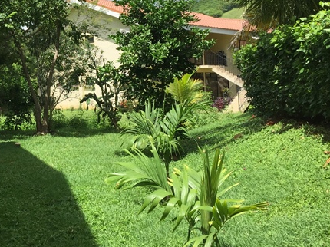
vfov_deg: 26.5
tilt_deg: +4.6
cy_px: 47
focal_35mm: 54
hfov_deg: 34.5
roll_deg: -0.9
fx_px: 515
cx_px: 65
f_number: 2.2
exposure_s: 1/1721
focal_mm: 4.15
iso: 32
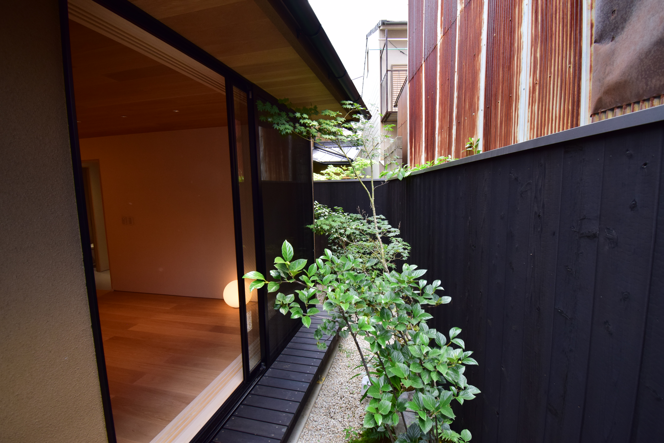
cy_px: 222
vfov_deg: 77.4
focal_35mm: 15
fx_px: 277
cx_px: 332
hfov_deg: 100.4
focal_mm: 10
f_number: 6.7
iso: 400
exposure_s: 1/180
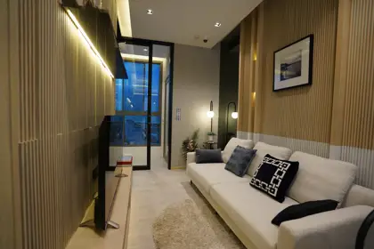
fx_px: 166
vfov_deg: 73.7
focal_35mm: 16
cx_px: 187
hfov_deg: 96.7
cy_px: 124
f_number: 4
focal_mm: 16
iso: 1600
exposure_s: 1/100
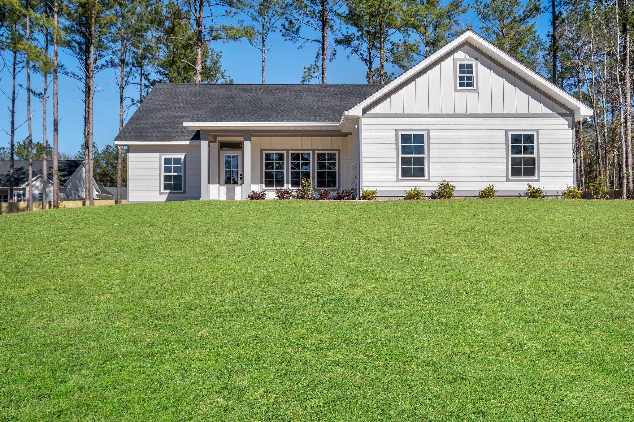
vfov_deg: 47.9
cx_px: 317
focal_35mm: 27
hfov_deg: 67.4
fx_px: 475
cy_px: 211
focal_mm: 18.2
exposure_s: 1/1000
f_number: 8
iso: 250
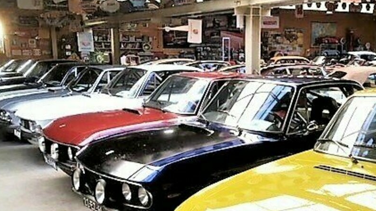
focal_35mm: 48
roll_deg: -0.8
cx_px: 243
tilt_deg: -11.8
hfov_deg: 42.5
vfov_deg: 24.7
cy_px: 149
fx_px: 478
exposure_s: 1/33
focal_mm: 4.15
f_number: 2.2
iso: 25
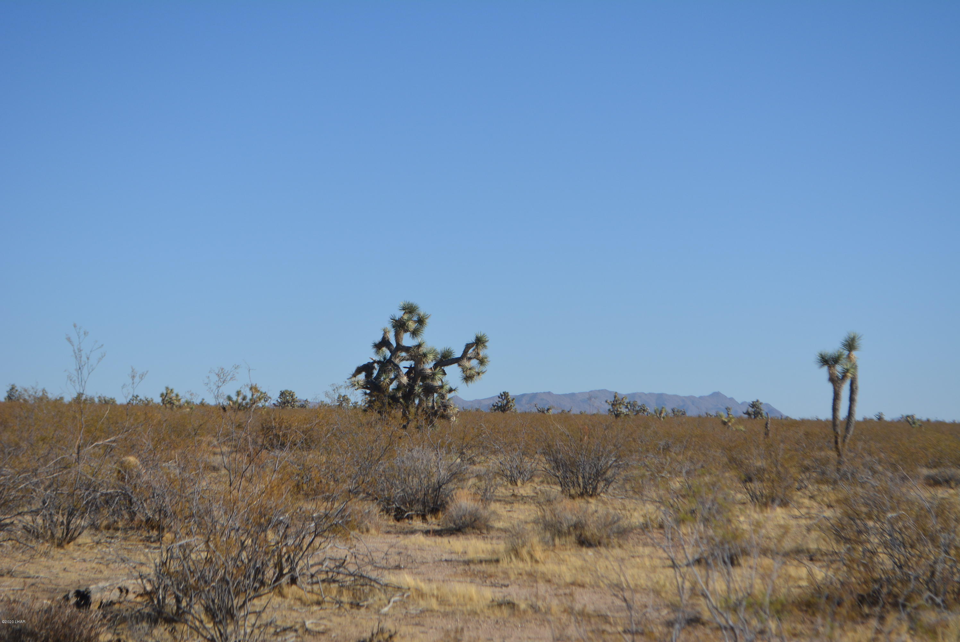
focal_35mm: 82
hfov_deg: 24.6
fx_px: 2202
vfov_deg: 16.6
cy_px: 321
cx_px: 480
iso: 400
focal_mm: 55
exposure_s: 1/1600
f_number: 7.1
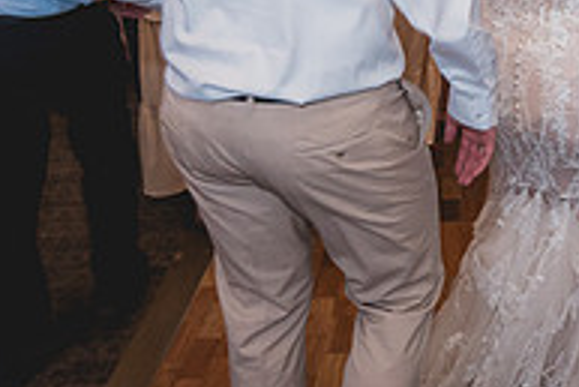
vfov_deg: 23.3
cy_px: -128
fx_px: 821
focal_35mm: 51
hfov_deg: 36.4
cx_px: 522
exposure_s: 1/50
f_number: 2.8
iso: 2500
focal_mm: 17
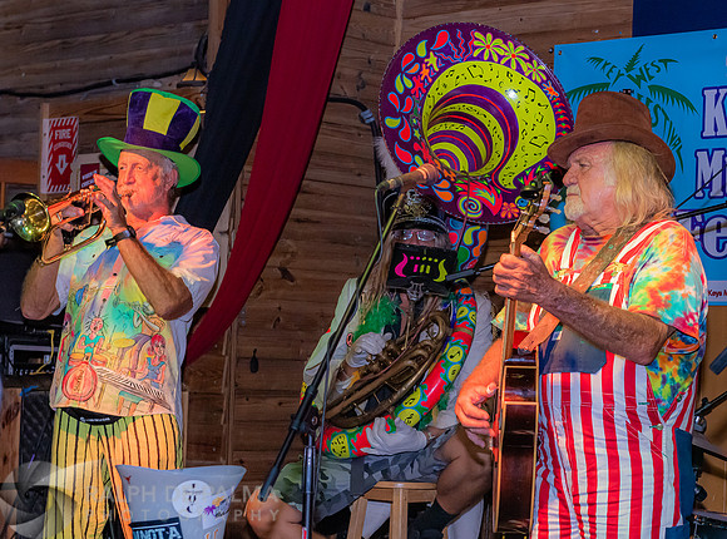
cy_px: 315
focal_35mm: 92
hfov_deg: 21.2
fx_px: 1934
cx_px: 502
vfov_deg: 15.9
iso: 2000
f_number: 5.6
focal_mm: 62
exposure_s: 1/160
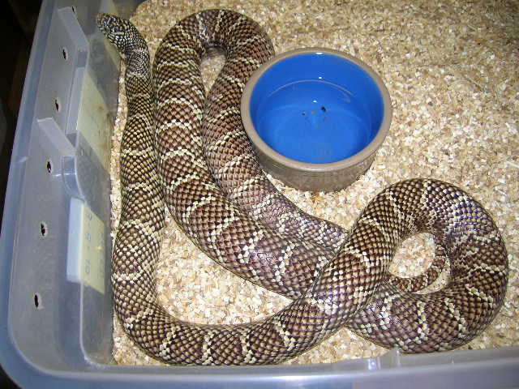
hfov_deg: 54.0
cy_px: 194
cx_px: 260
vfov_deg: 41.8
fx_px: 510
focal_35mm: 34
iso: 50
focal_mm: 5.7
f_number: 2.9
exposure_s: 1/60.1
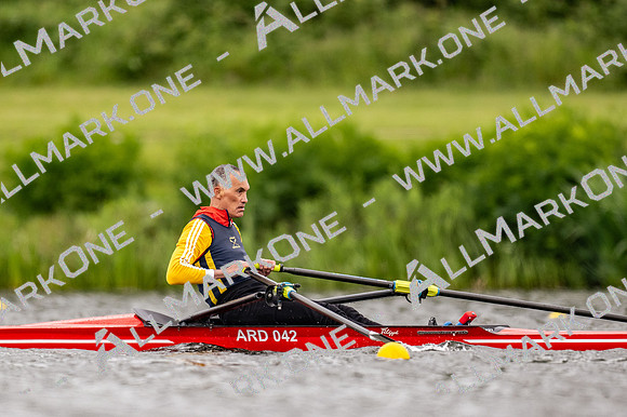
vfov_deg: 1.5
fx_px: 15665
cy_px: 208
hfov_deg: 2.3
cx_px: 314
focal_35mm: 900
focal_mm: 600
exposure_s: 1/2500
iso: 720
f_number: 4
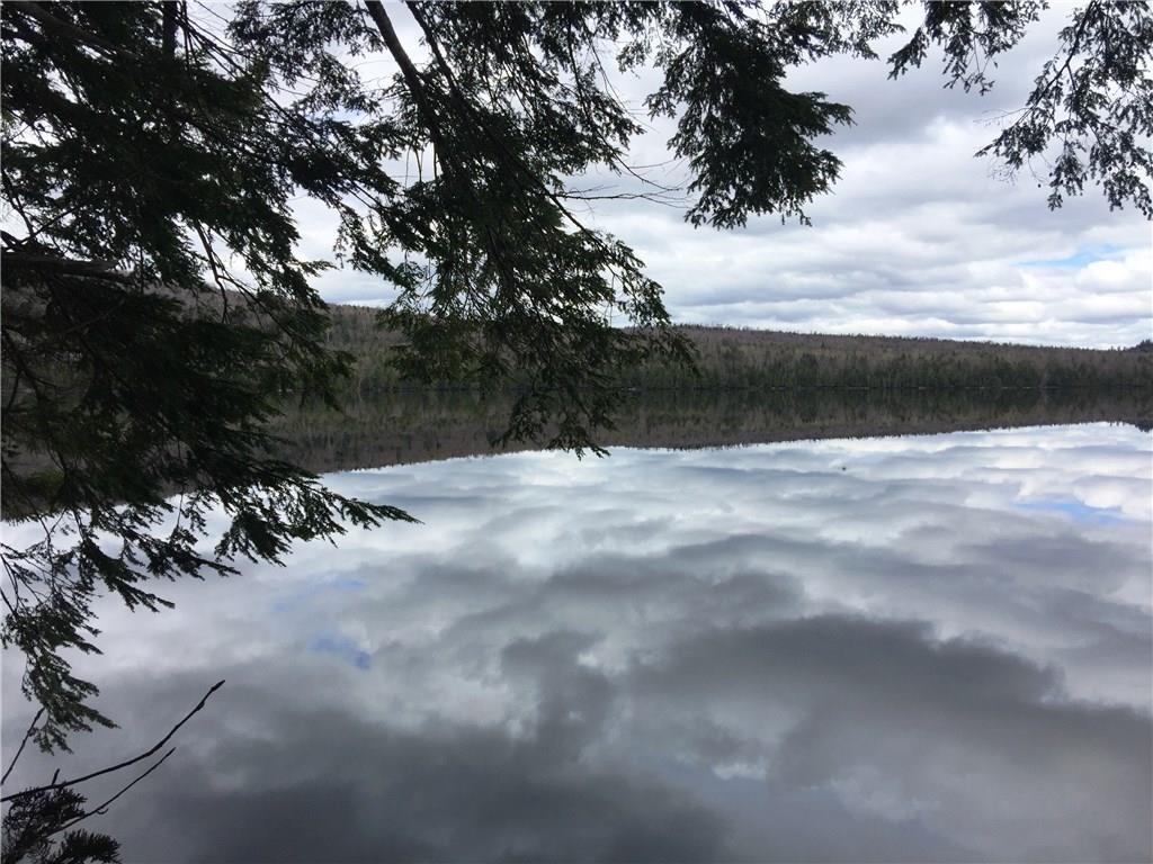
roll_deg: -1.3
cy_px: 432
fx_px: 966
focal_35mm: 29
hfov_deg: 61.7
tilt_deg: -1.9
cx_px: 576
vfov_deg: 48.2
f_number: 2.2
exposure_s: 1/1799
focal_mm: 4.15
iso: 32
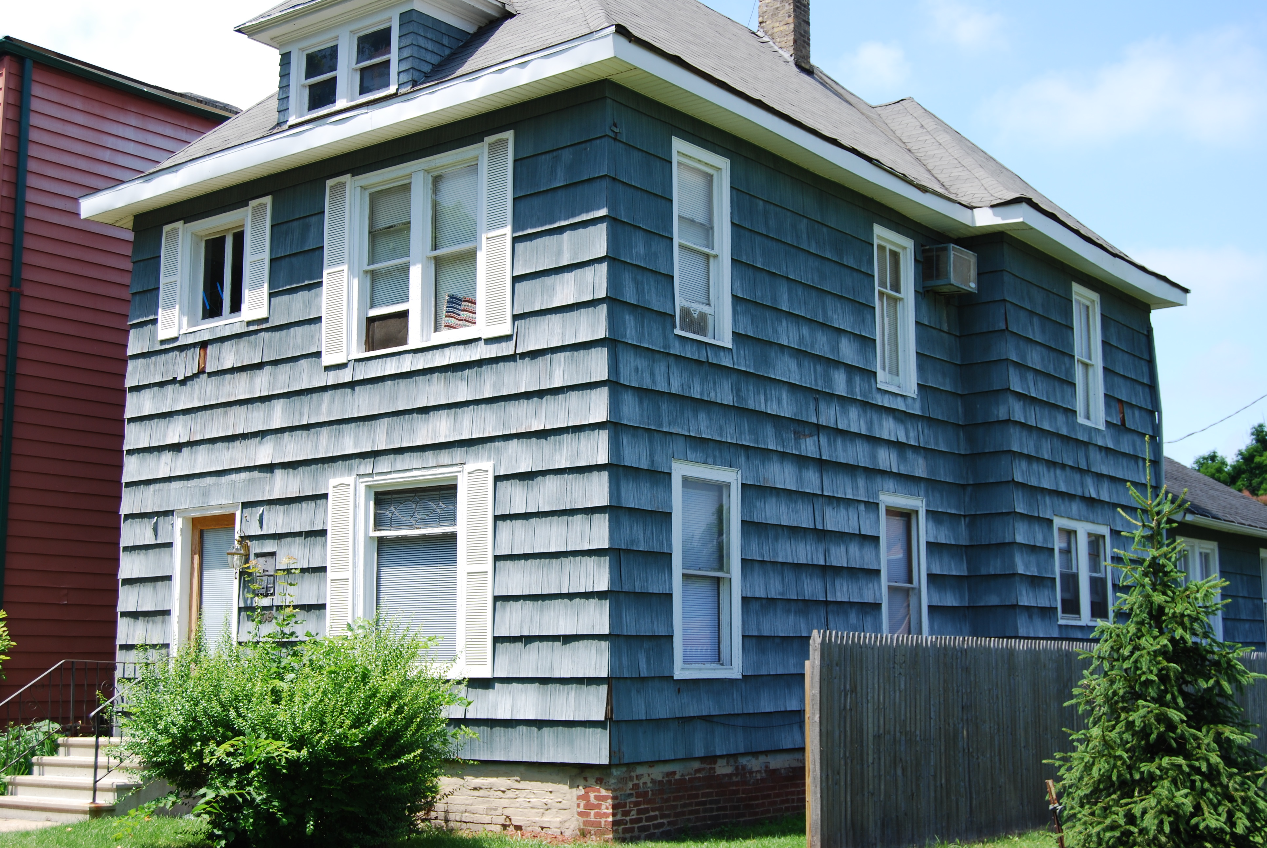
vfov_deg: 29.9
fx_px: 1586
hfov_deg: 43.6
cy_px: 424
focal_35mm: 45
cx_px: 634
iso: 100
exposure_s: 1/160
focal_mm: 30
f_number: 6.3
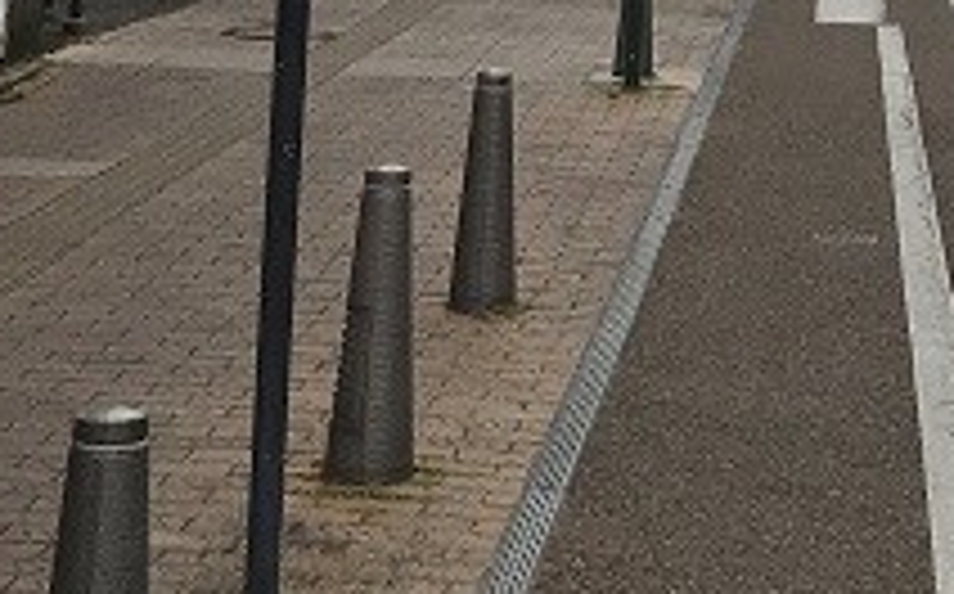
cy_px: -601
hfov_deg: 18.1
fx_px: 2935
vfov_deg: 10.6
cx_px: 884
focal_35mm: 113
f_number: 1.8
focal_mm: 3.99
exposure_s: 1/1880
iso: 20
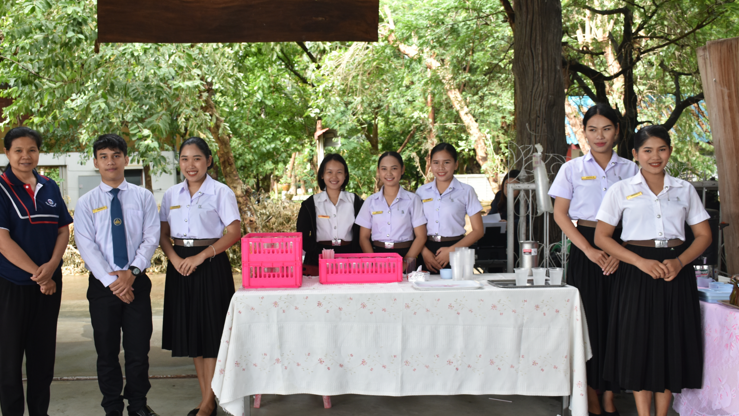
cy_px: 227
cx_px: 352
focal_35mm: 40
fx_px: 775
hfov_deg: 50.9
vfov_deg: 30.0
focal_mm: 23
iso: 400
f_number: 6.3
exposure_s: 1/160
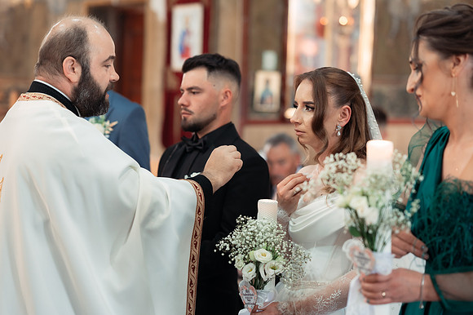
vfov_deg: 16.1
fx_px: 1116
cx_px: 236
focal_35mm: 85
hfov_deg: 23.9
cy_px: 158
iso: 1600
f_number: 2.2
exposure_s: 1/320
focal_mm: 85
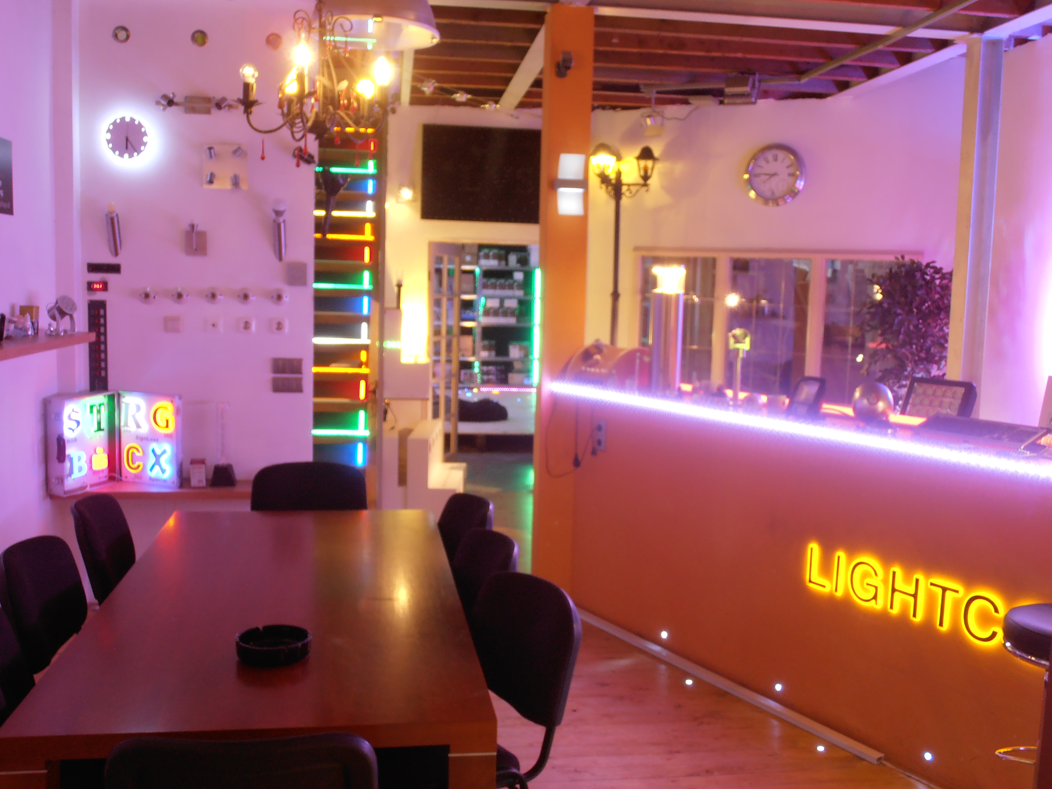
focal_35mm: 37
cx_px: 526
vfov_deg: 38.7
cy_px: 394
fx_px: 1124
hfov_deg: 50.1
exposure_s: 1/3
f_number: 3.9
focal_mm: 6.61
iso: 125
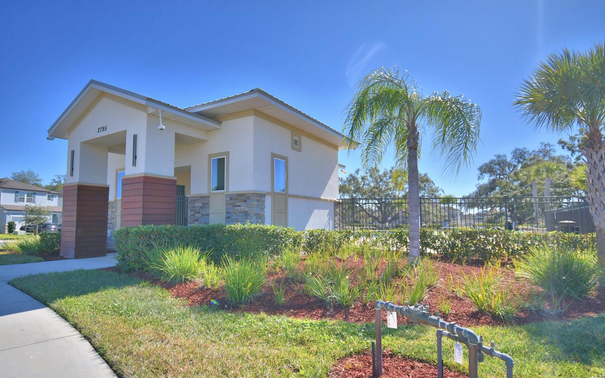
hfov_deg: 85.0
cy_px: 195
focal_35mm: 20
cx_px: 294
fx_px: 330
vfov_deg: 59.6
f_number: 4.8
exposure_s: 1/800
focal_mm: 13
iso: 100
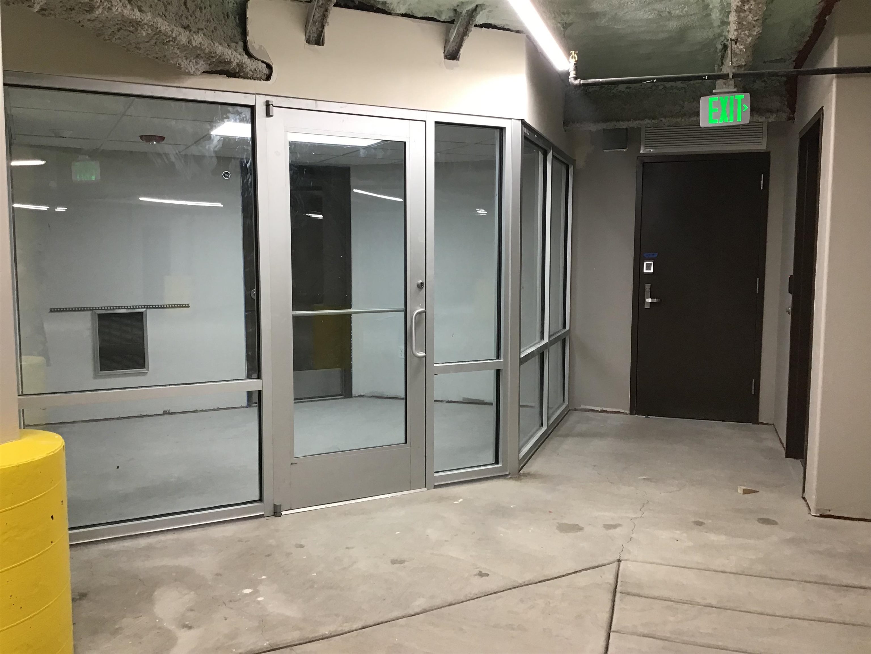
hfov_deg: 58.4
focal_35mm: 31
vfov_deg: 45.4
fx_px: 780
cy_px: 327
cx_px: 436
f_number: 2.4
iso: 50
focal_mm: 3.3
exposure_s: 1/30
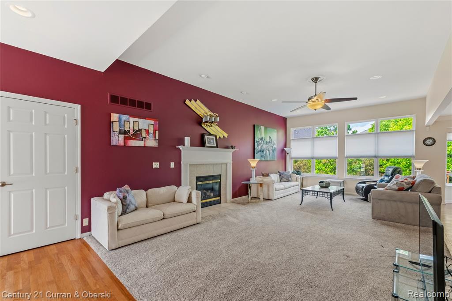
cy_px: 150
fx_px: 188
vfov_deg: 77.3
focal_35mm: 15
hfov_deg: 100.4
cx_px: 226
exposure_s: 1/2
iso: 800
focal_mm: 10
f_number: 8
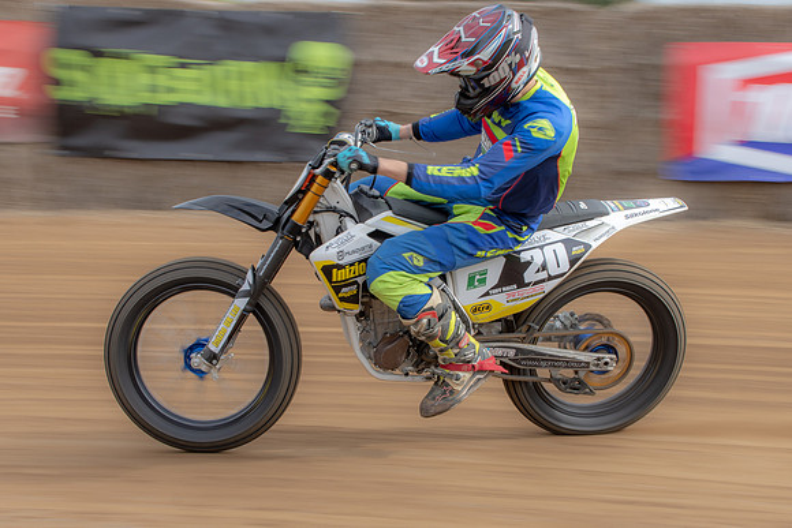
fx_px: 2435
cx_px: 403
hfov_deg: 18.5
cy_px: 239
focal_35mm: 111
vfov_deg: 12.4
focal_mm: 56
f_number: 10
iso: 125
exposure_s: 1/100
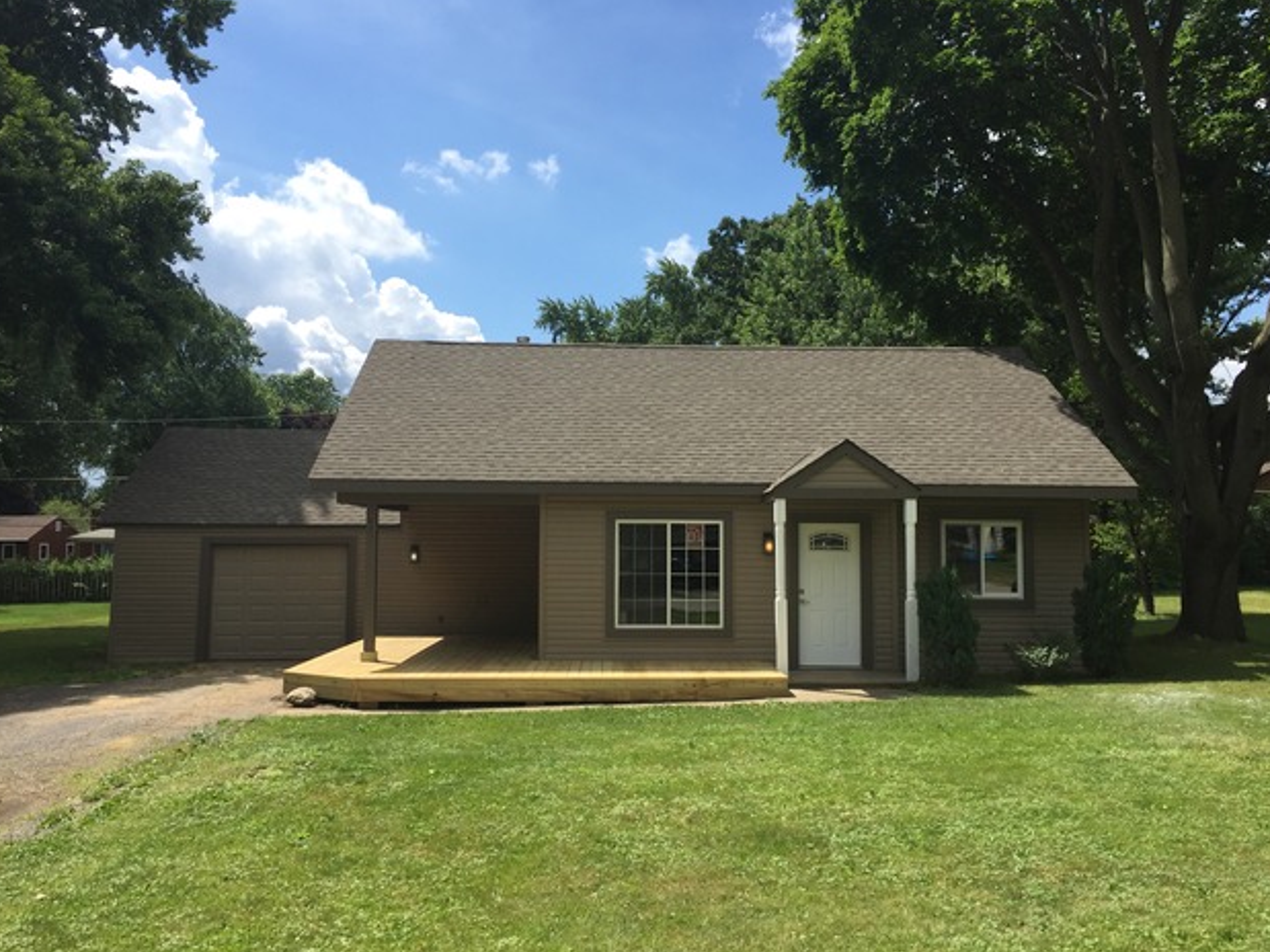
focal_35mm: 30
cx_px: 646
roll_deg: -0.4
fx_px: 1100
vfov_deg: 46.8
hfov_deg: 60.0
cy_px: 472
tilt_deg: +3.9
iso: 32
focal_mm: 4.15
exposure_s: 1/1883
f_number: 2.2
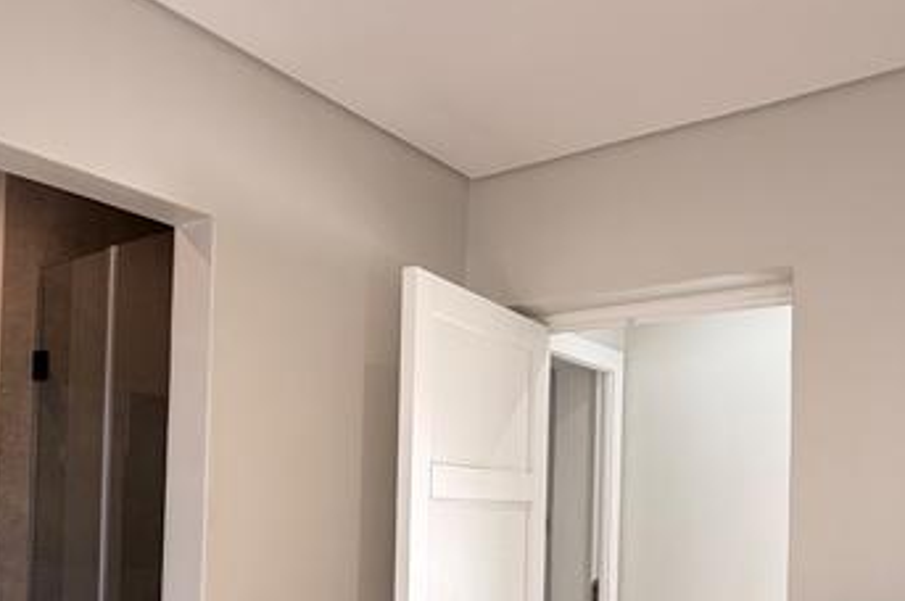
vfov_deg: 37.3
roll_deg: -1.7
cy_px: 488
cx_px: 406
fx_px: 854
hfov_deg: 55.7
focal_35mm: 34
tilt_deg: +2.5
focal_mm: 2.22
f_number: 2.2
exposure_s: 1/99
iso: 100
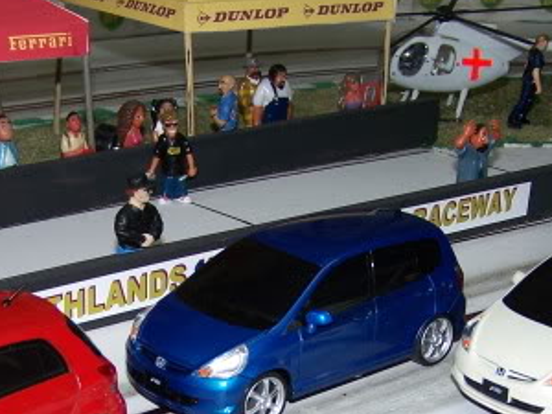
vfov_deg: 17.9
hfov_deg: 24.1
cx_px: 228
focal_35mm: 81
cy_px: 385
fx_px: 1292
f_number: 2.8
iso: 80
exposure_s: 1/60
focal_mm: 6.3
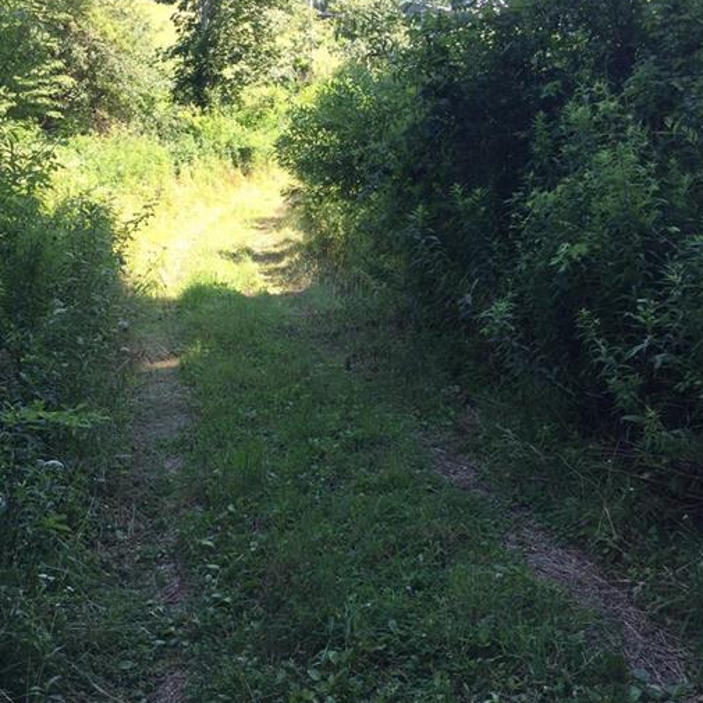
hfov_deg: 42.8
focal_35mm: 39
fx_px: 896
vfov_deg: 42.8
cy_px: 363
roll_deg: +3.6
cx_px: 312
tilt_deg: -10.6
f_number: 2.2
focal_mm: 4.15
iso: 32
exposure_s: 1/206
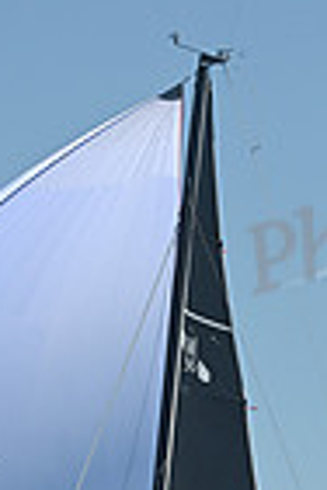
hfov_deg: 3.4
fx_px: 5490
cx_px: 68
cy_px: 434
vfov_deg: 5.1
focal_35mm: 403
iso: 320
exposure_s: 1/1000
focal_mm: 98
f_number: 9
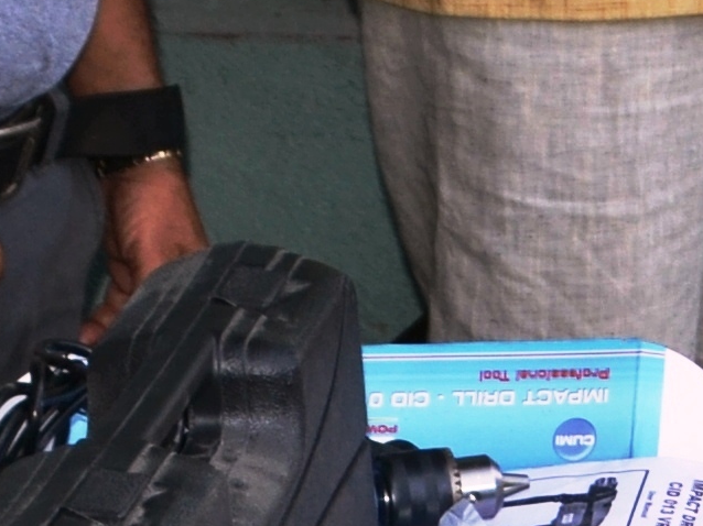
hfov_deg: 7.8
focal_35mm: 250
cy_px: -281
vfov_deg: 5.9
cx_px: 997
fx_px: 5075
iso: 100
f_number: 6.3
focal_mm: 24
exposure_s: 1/200
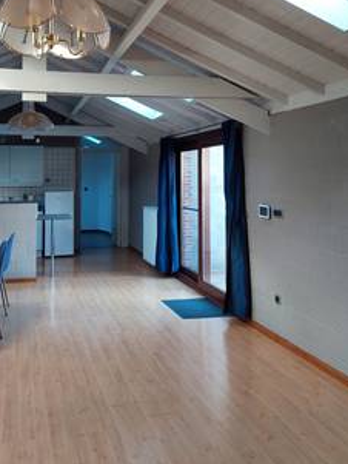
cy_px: 156
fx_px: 455
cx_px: 122
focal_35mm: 34
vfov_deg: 52.9
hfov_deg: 41.4
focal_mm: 5.23
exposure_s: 1/50
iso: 160
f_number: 1.8
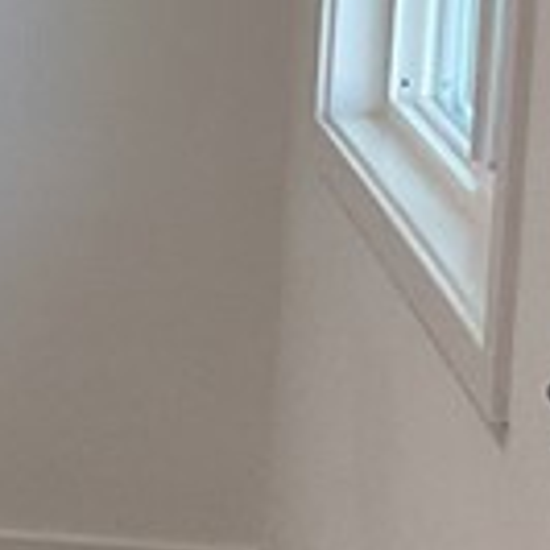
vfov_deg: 8.8
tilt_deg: -7.6
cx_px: -976
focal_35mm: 197
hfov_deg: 7.9
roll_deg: -0.1
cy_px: 58
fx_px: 3541
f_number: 1.8
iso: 64
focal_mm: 3
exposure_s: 1/120
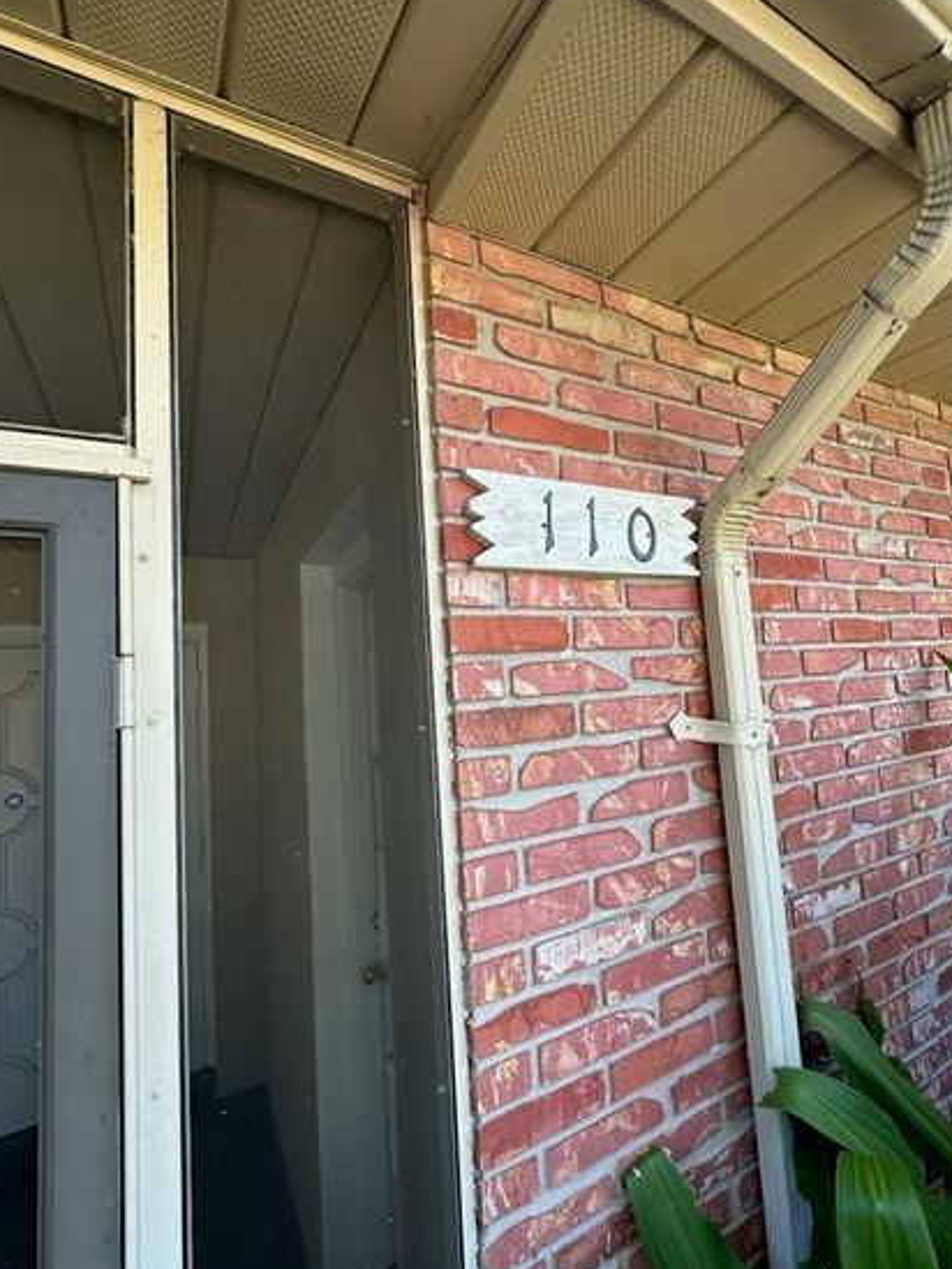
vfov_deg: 91.0
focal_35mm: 17
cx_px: 564
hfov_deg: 74.1
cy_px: 628
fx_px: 623
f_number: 2.2
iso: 40
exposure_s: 1/130
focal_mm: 2.22
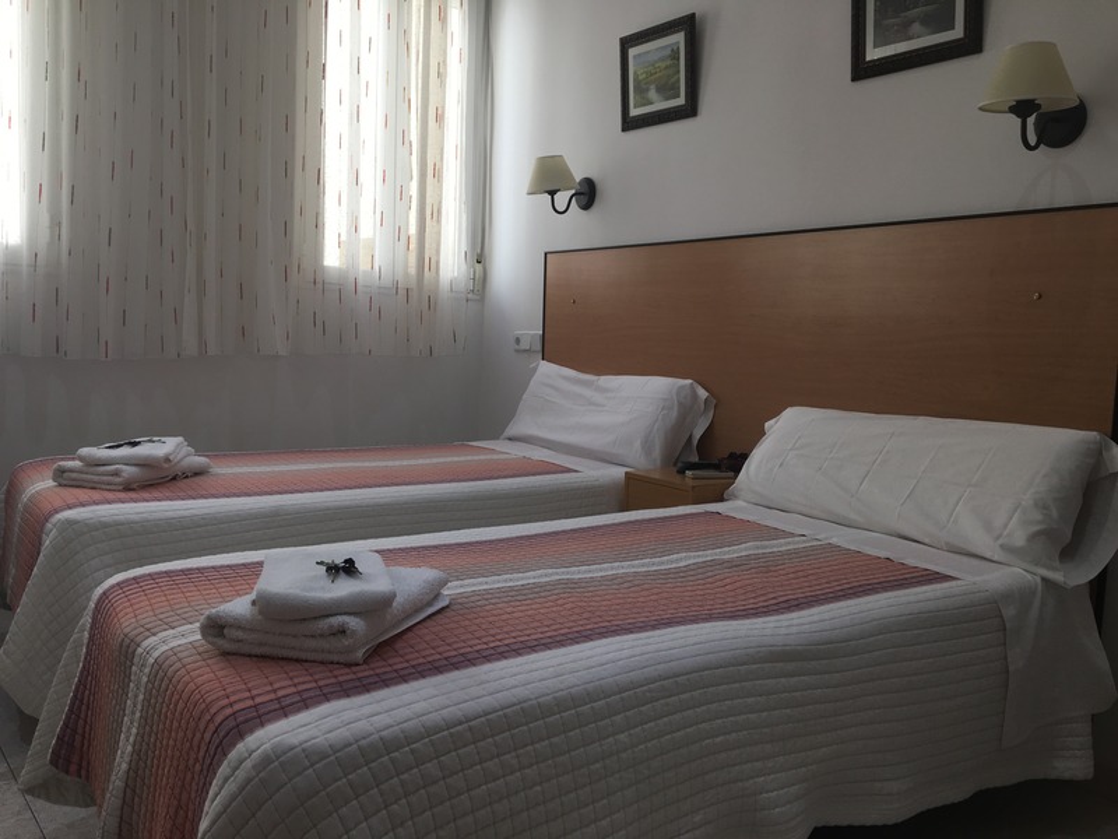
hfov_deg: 61.7
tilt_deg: -4.5
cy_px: 420
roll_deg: -1.4
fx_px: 937
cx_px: 559
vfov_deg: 48.2
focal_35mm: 29
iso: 25
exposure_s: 1/100
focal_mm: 4.15
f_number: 2.2
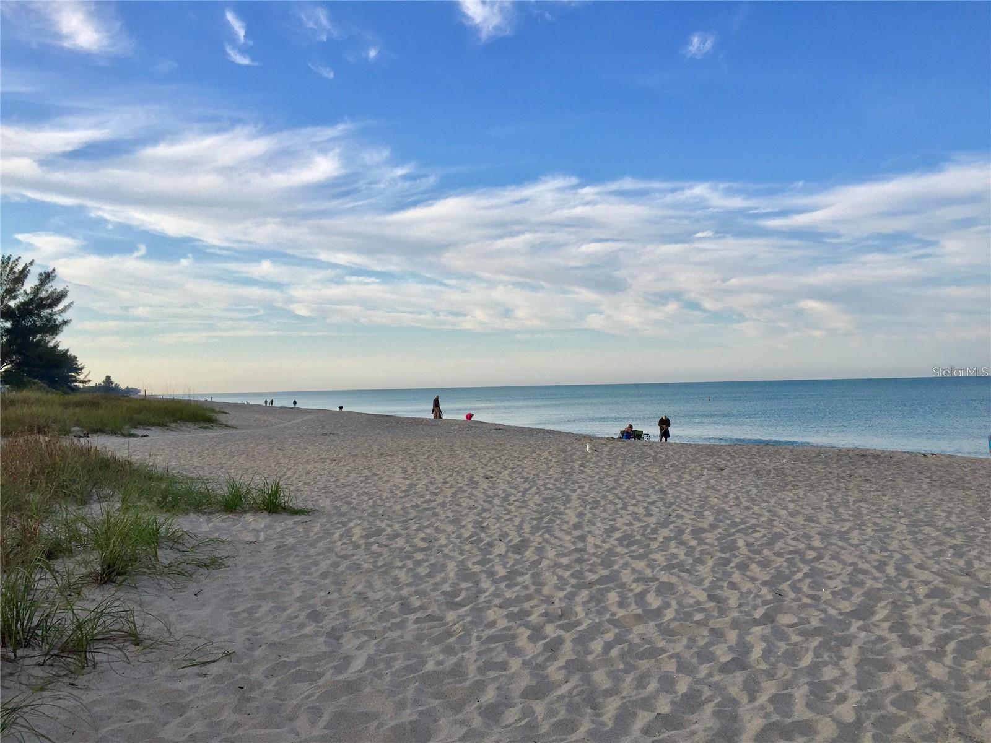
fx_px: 830
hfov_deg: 61.7
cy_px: 372
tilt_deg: +1.3
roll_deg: +0.6
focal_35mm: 29
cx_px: 496
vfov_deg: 48.2
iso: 32
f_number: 2.2
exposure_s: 1/1276
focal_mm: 4.15
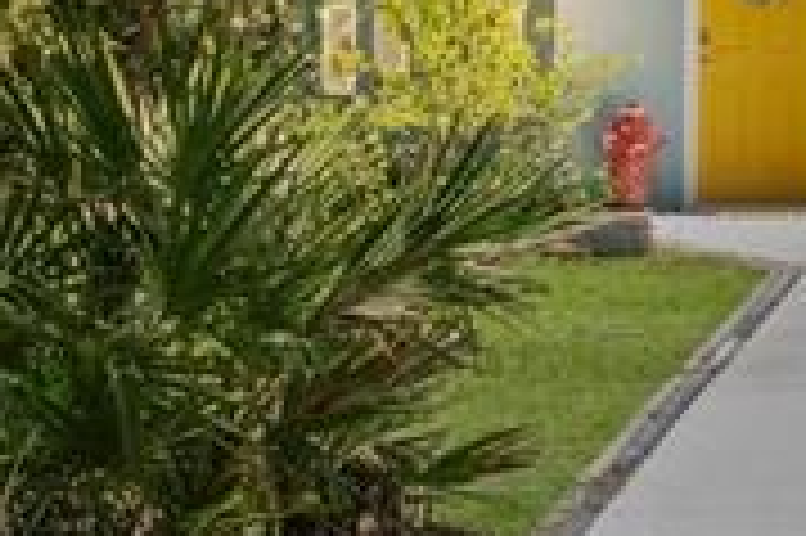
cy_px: 5
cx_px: 1364
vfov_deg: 7.9
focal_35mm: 172
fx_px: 3847
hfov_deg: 11.3
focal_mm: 20
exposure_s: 1/400
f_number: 8
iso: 320
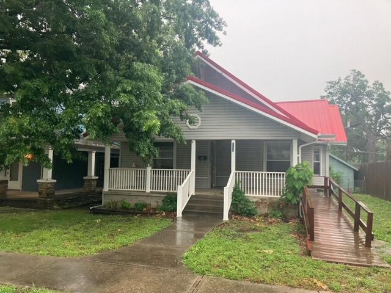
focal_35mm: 28
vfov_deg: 49.7
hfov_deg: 63.4
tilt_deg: +3.1
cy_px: 146
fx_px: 316
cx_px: 196
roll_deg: -1.3
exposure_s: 1/60
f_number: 1.8
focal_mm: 3.99
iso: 125
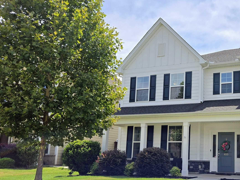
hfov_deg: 43.5
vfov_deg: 35.0
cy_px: 110
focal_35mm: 41
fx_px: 284
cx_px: 195
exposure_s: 1/1839
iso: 25
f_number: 1.8
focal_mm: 5.4
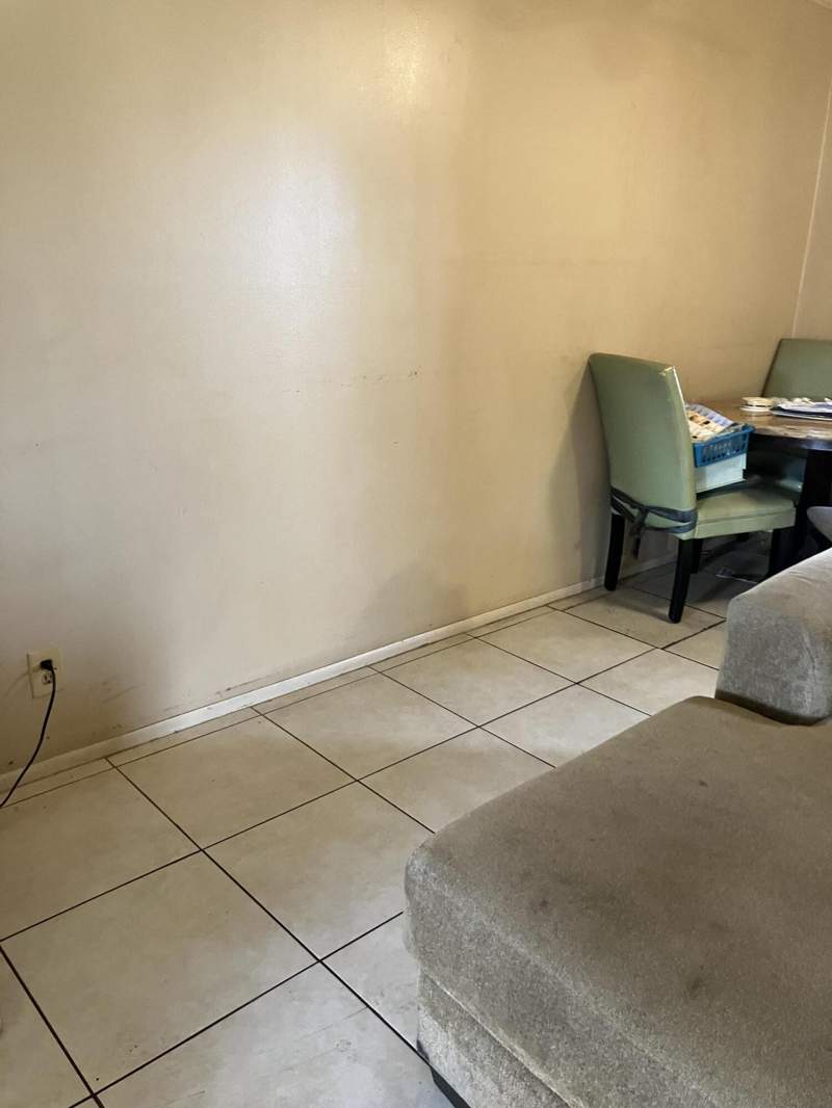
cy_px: 554
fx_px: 897
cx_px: 416
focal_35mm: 28
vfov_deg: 63.4
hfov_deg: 49.8
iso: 320
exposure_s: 1/40
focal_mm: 3.99
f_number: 1.8
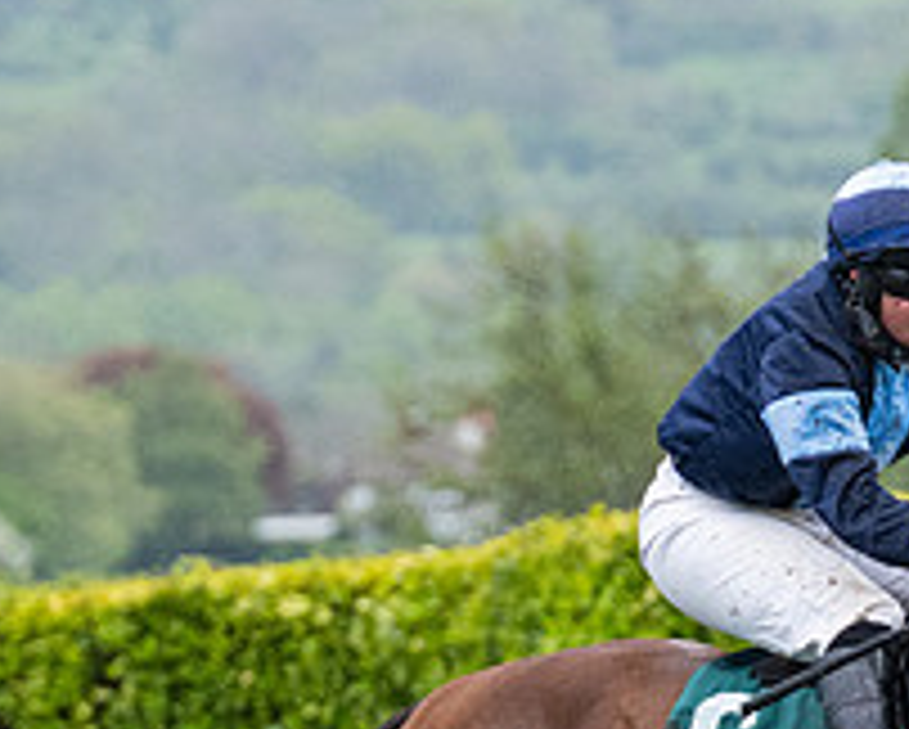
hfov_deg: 2.9
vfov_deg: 2.4
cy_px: 909
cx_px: 1046
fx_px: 17746
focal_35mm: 659
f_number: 4
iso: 1000
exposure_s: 1/1250
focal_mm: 140
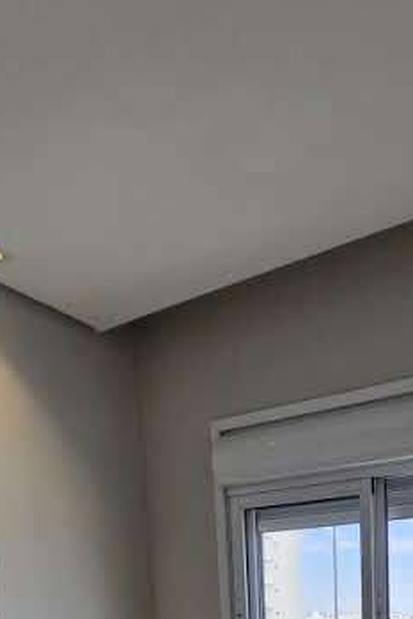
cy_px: 683
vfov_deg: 45.2
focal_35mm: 31
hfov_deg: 37.3
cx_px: 424
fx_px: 533
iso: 50
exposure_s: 1/174
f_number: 2.2
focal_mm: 1.74
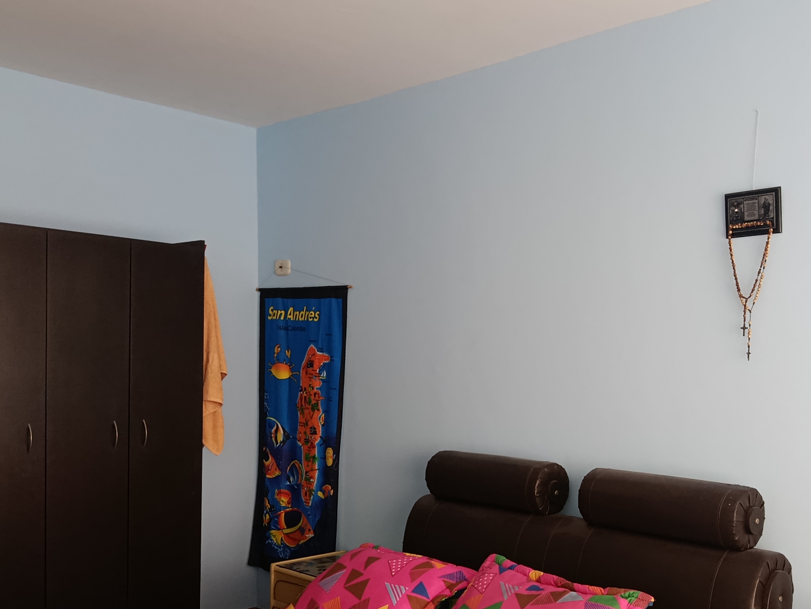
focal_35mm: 38
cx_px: 513
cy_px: 419
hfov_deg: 48.5
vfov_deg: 37.2
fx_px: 890
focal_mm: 5.24
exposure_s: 1/40
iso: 1064
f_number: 1.7
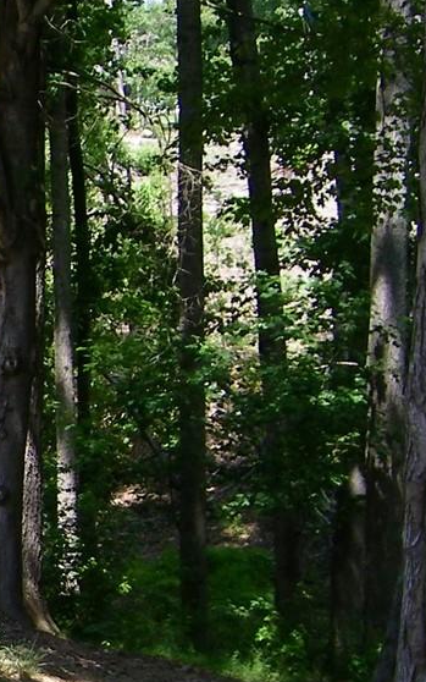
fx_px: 2024
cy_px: 561
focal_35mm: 109
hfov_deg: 11.1
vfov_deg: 18.9
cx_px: -365
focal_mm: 5
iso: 80
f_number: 3.5
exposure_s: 1/250
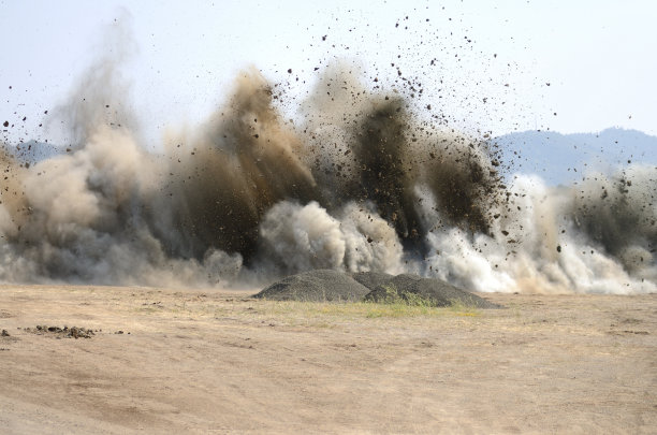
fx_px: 2185
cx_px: 328
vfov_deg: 11.4
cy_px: 218
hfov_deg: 17.1
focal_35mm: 120
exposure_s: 1/1250
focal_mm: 80
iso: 100
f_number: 2.8
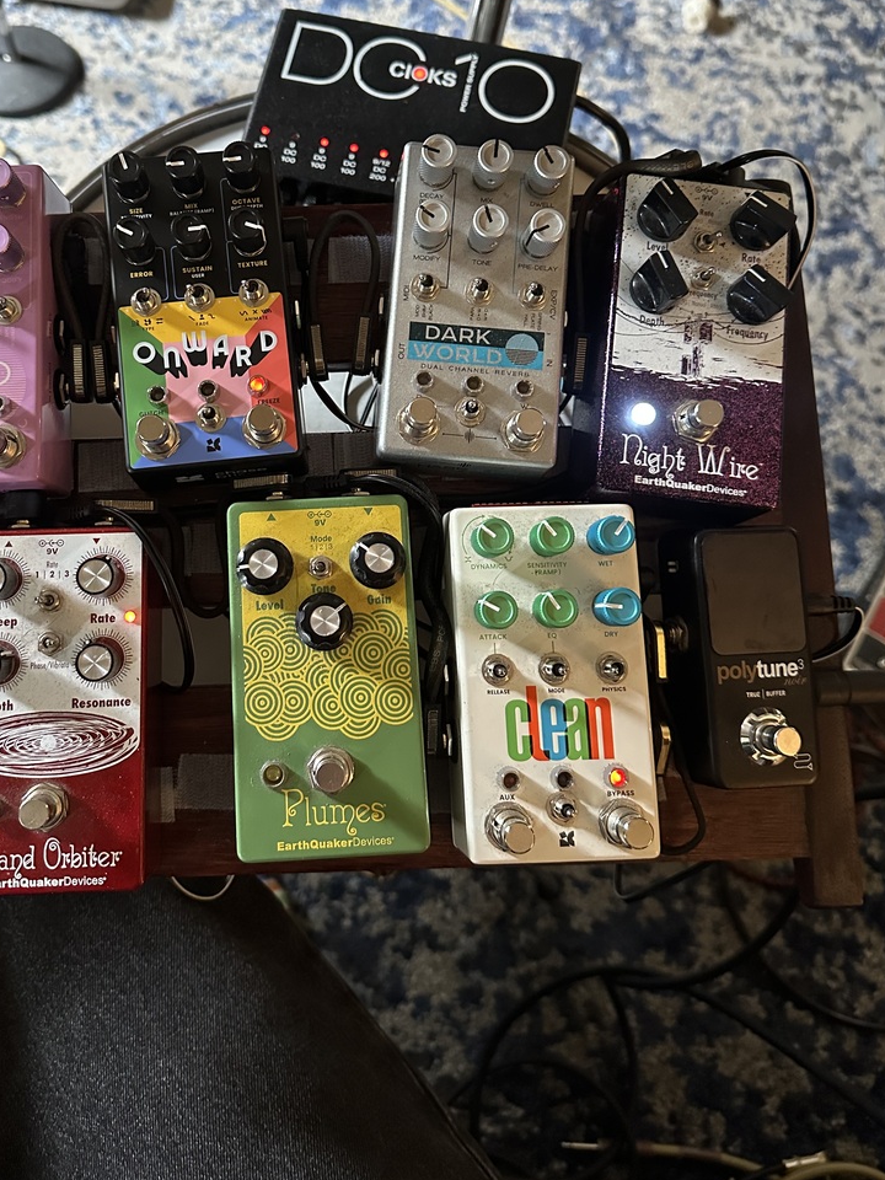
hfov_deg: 46.5
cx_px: 343
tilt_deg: -64.4
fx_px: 1023
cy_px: 450
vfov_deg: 59.3
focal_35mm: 30
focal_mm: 6.86
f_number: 1.78
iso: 800
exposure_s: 1/60
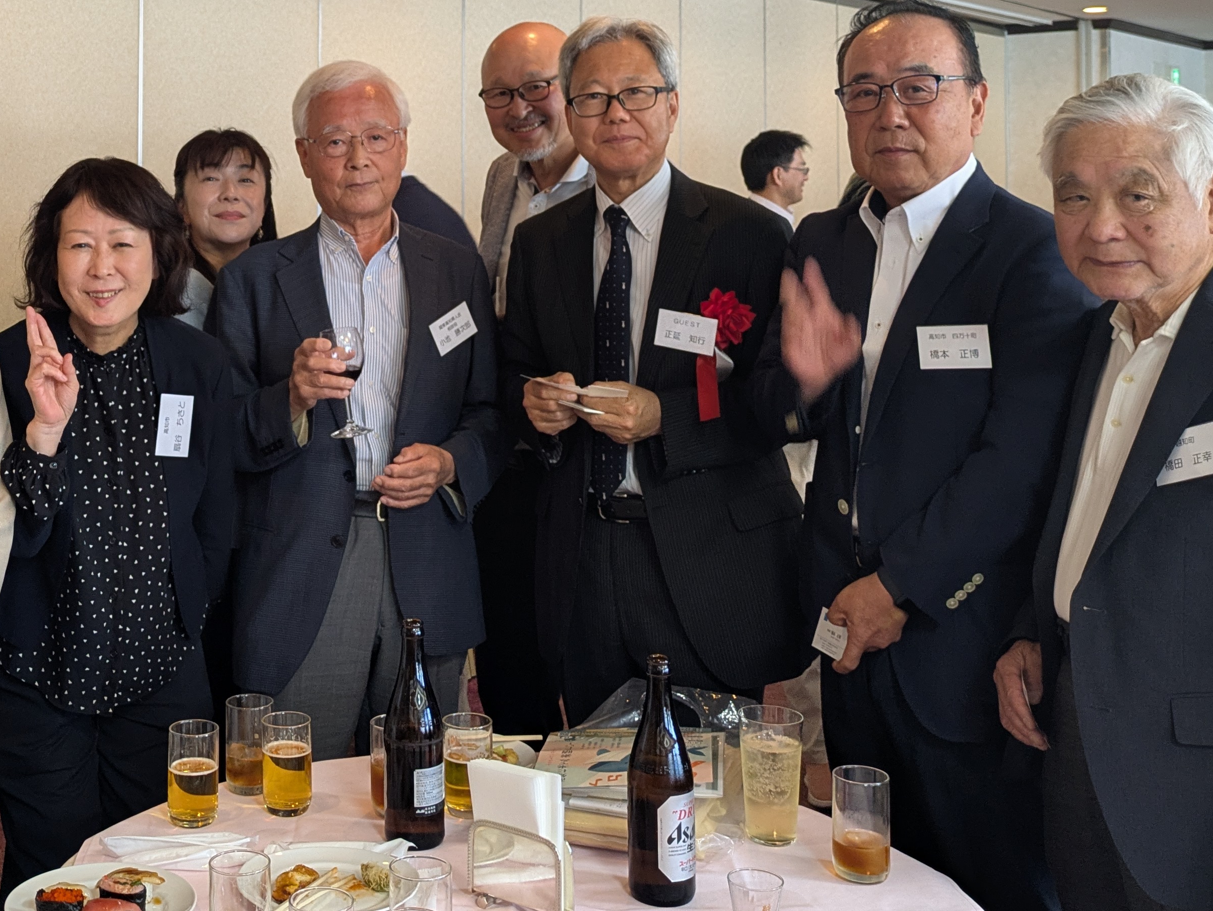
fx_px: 1683
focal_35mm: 48
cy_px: 117
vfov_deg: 29.2
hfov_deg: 38.6
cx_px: 307
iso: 123
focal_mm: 5.43
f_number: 1.89
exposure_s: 1/50
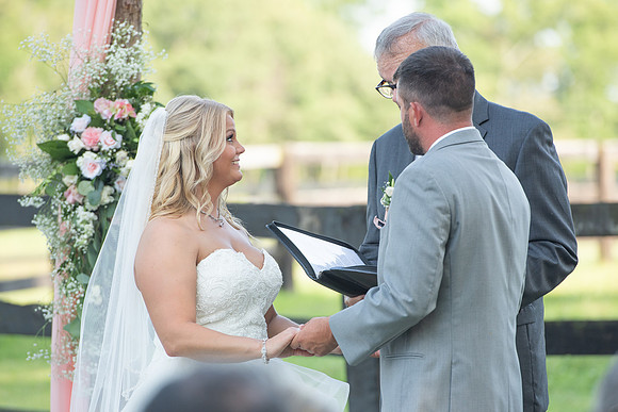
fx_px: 3807
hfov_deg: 9.3
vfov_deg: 6.2
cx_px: 329
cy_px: 220
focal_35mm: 222
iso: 320
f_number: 4
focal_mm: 200
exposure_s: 1/640
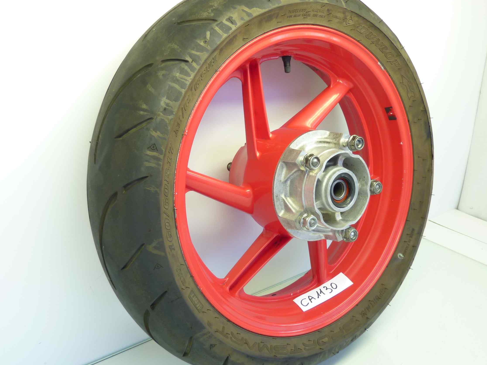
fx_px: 436
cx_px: 244
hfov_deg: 58.4
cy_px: 180
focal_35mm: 31
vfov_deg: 45.4
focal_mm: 4.1
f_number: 3.3
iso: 80
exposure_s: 1/15
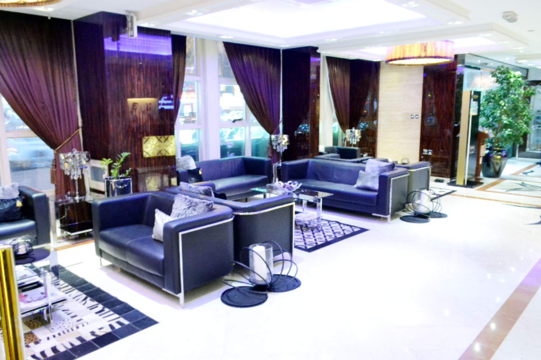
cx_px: 270
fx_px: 406
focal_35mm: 27
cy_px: 180
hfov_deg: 67.4
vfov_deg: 47.9
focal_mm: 18
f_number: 8
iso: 3200
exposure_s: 1/4
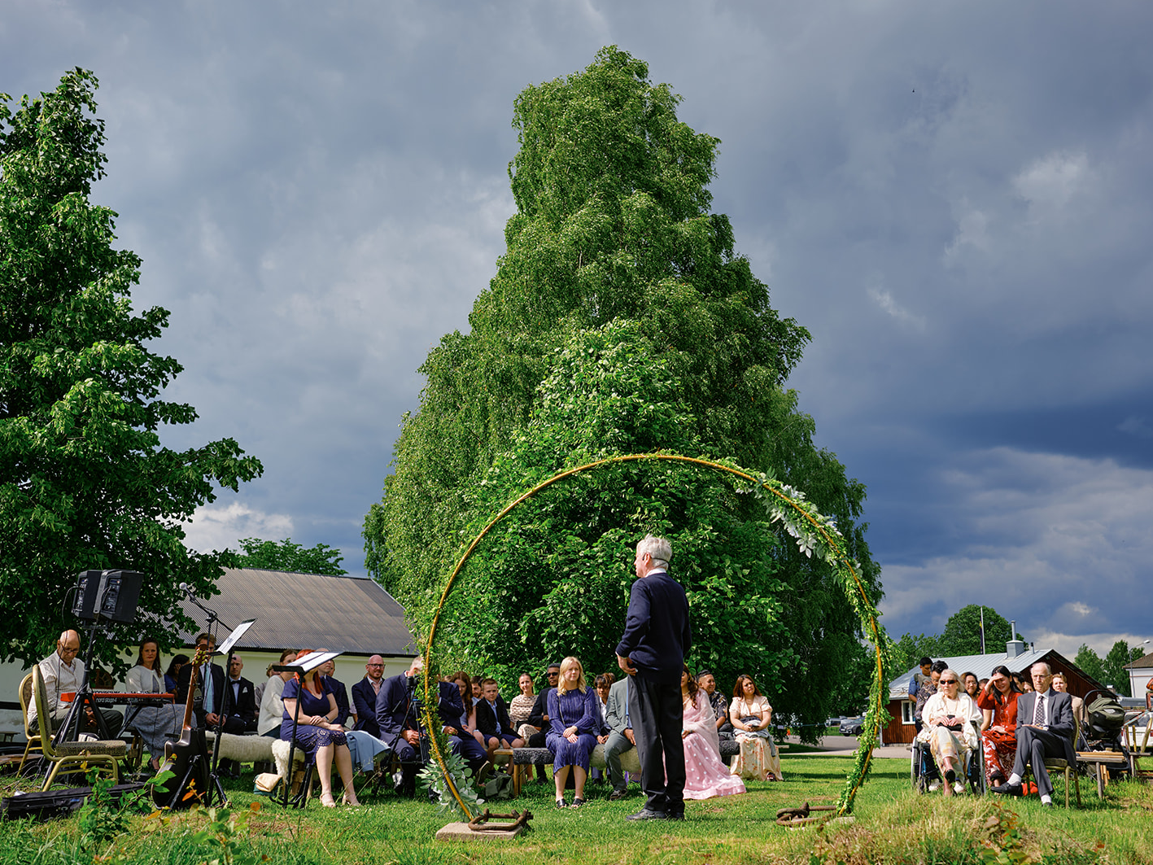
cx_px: 618
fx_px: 1266
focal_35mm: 38
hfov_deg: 48.9
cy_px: 432
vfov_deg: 37.7
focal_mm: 23
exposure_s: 1/1500
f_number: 2.8
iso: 125
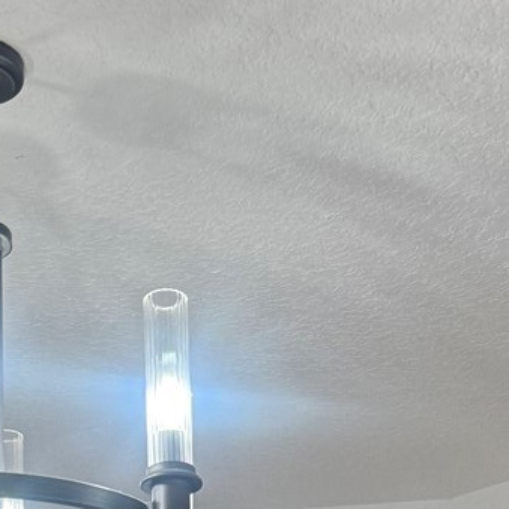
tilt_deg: -3.7
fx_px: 1664
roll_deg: +0.4
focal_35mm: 100
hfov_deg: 17.3
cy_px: 1170
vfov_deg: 13.5
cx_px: 162
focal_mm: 6.76
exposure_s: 1/148
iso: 200
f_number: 1.78
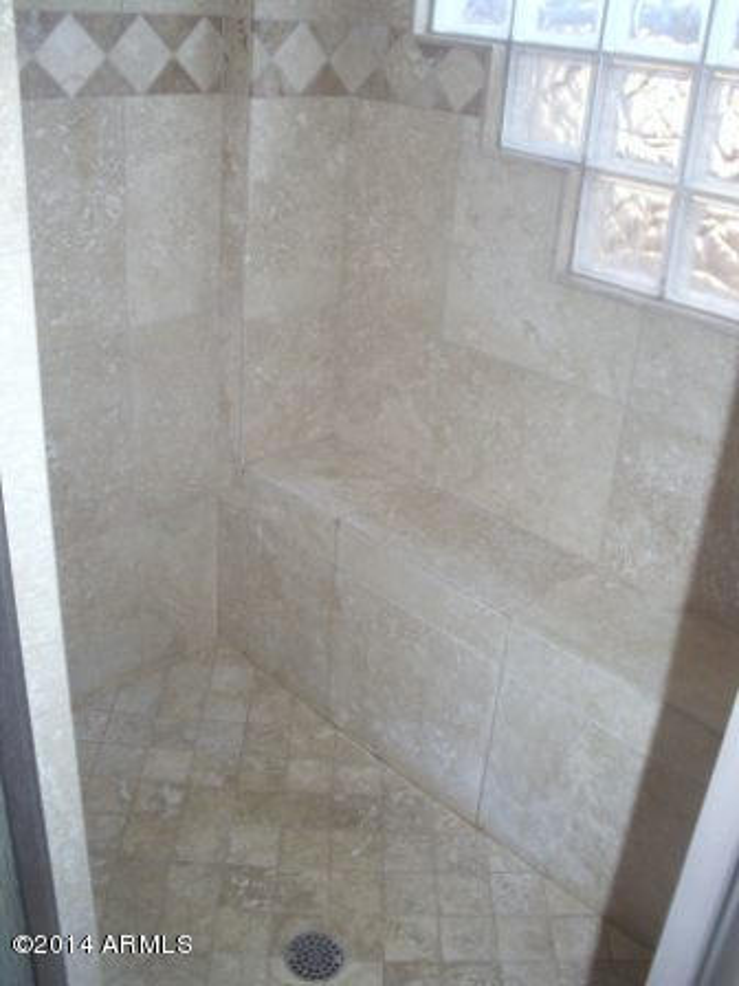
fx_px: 1082
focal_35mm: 38
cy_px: 493
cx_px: 370
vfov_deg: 49.0
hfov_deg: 37.7
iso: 200
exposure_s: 1/60
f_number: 2.9
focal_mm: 6.3
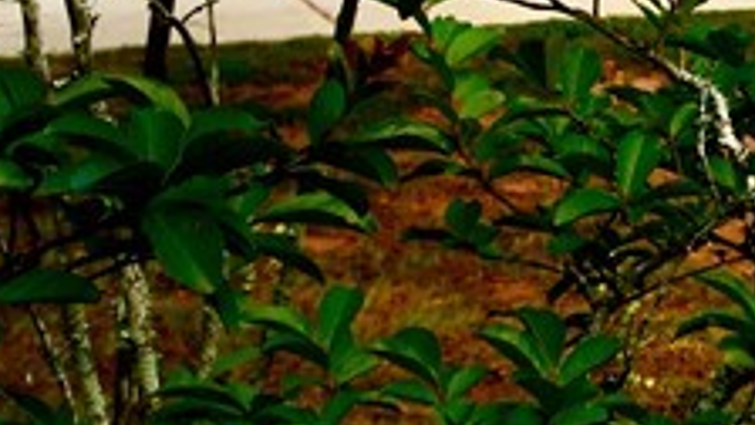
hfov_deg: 12.5
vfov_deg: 7.9
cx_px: 1780
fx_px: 2743
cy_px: -769
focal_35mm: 137
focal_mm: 18
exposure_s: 1/250
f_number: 8
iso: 100
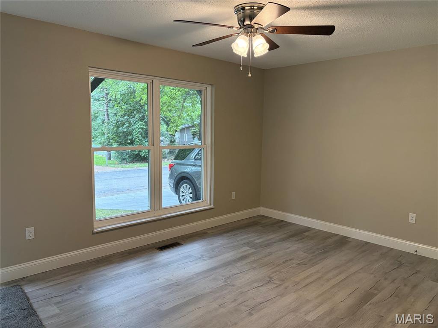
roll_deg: -1.2
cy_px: 164
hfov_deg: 67.3
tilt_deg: -6.2
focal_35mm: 26
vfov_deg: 53.1
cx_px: 219
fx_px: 329
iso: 200
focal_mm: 5.96
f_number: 1.6
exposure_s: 1/120
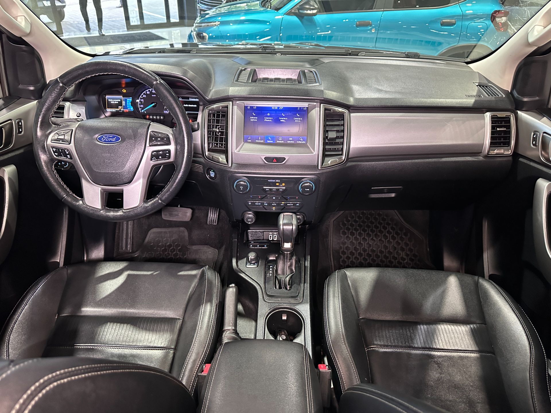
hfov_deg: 71.6
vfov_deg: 56.8
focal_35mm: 24
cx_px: 276
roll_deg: -1.9
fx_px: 382
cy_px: 206
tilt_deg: -32.9
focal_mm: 6.86
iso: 800
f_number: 1.78
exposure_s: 1/60
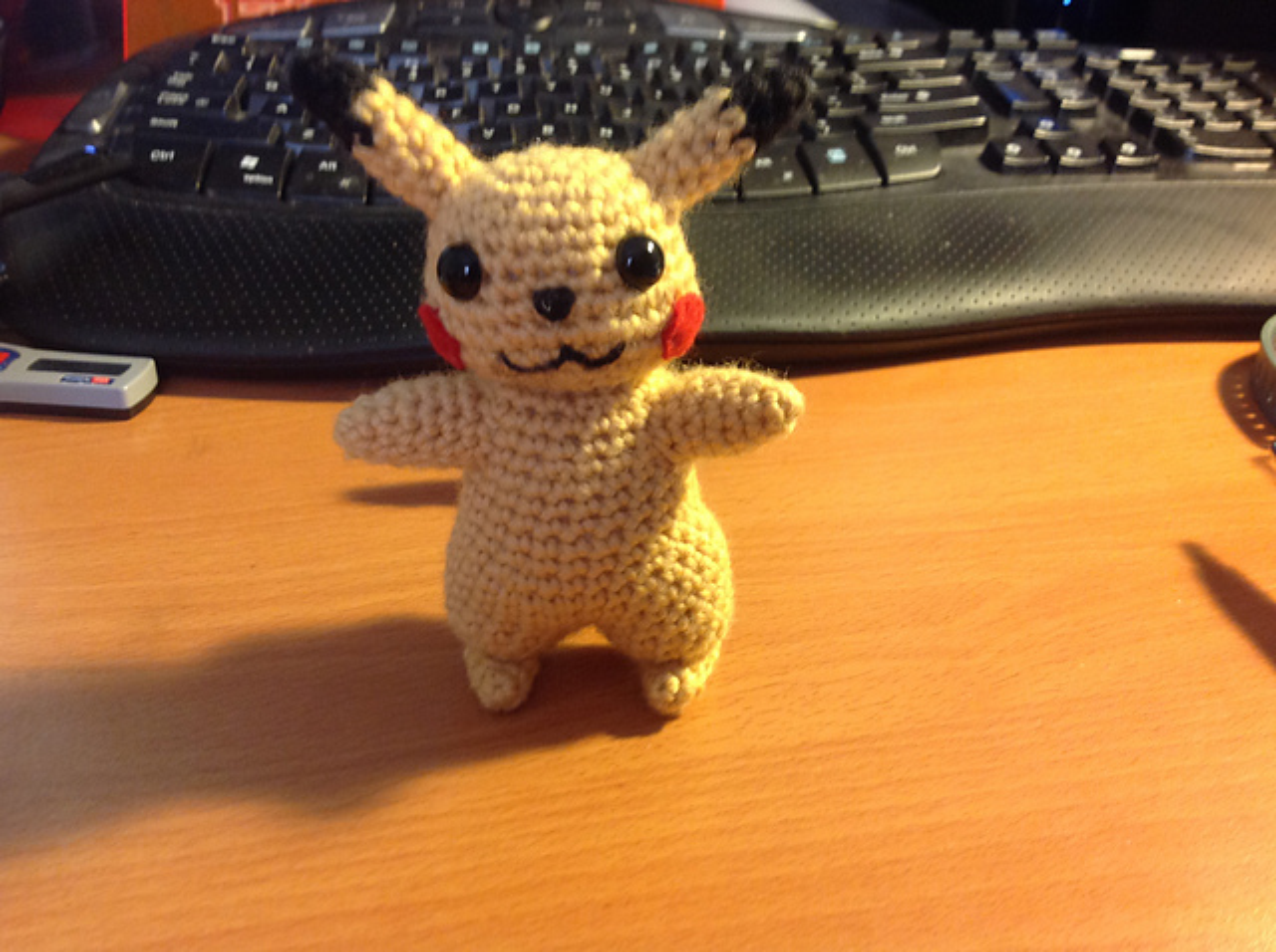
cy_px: 476
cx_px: 638
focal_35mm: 35
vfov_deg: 40.6
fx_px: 1288
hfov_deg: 52.7
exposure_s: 1/15
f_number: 2.4
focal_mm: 4.28
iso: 160
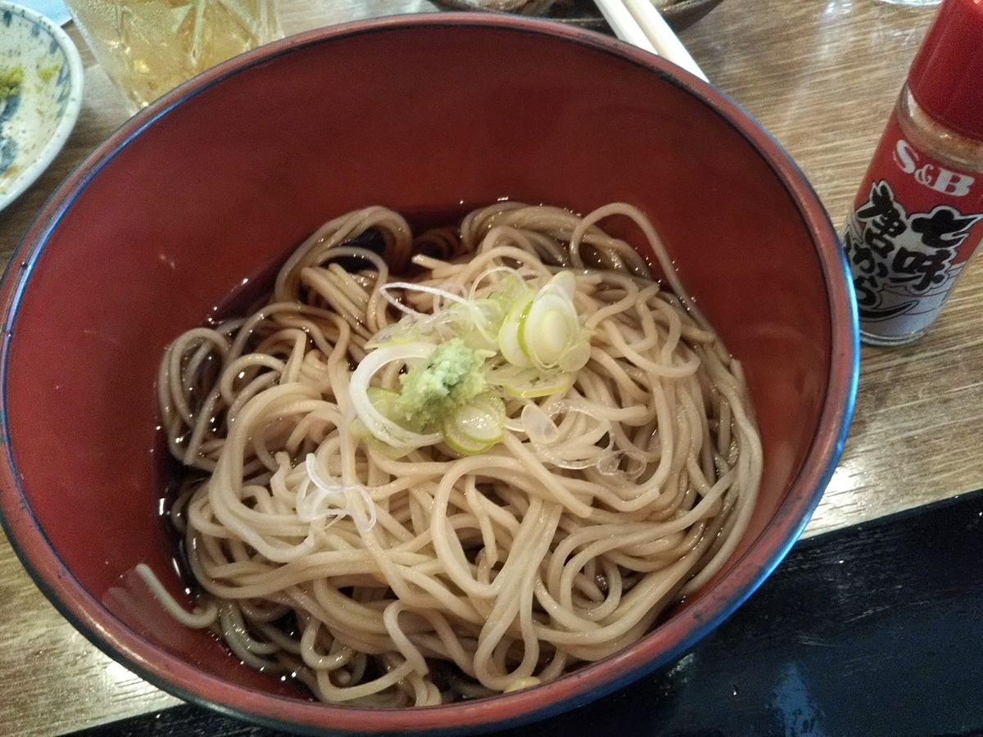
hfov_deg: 60.0
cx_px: 492
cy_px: 368
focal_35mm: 30
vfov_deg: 46.8
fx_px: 852
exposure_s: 1/30
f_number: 2.2
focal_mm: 4
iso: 200
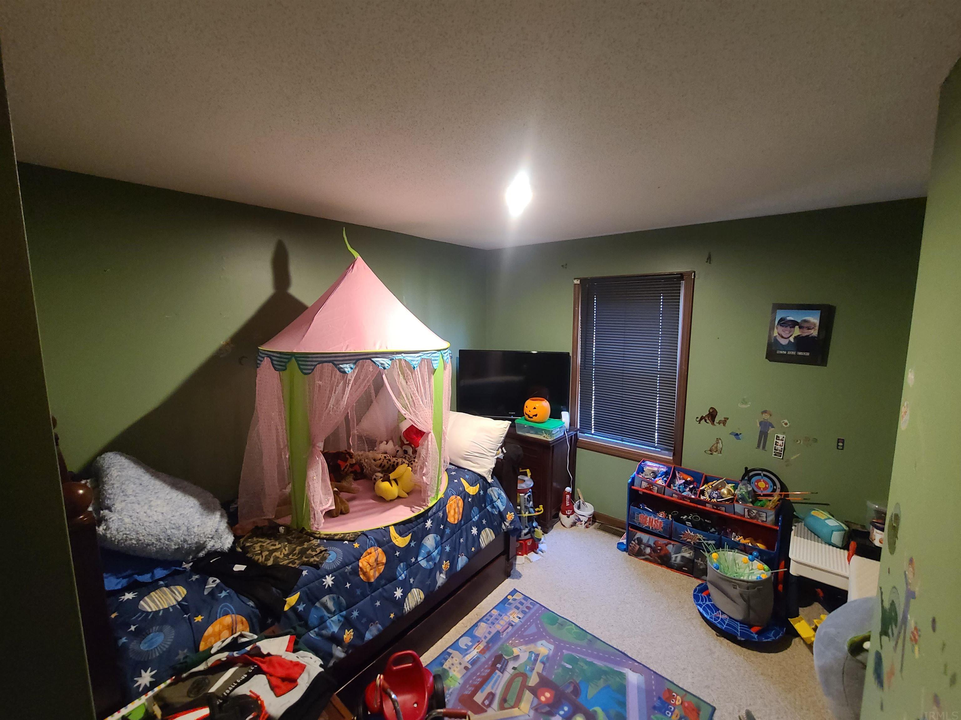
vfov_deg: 89.9
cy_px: 360
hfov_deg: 106.2
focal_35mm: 13
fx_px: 361
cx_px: 480
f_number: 2.2
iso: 640
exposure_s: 1/30
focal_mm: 2.2
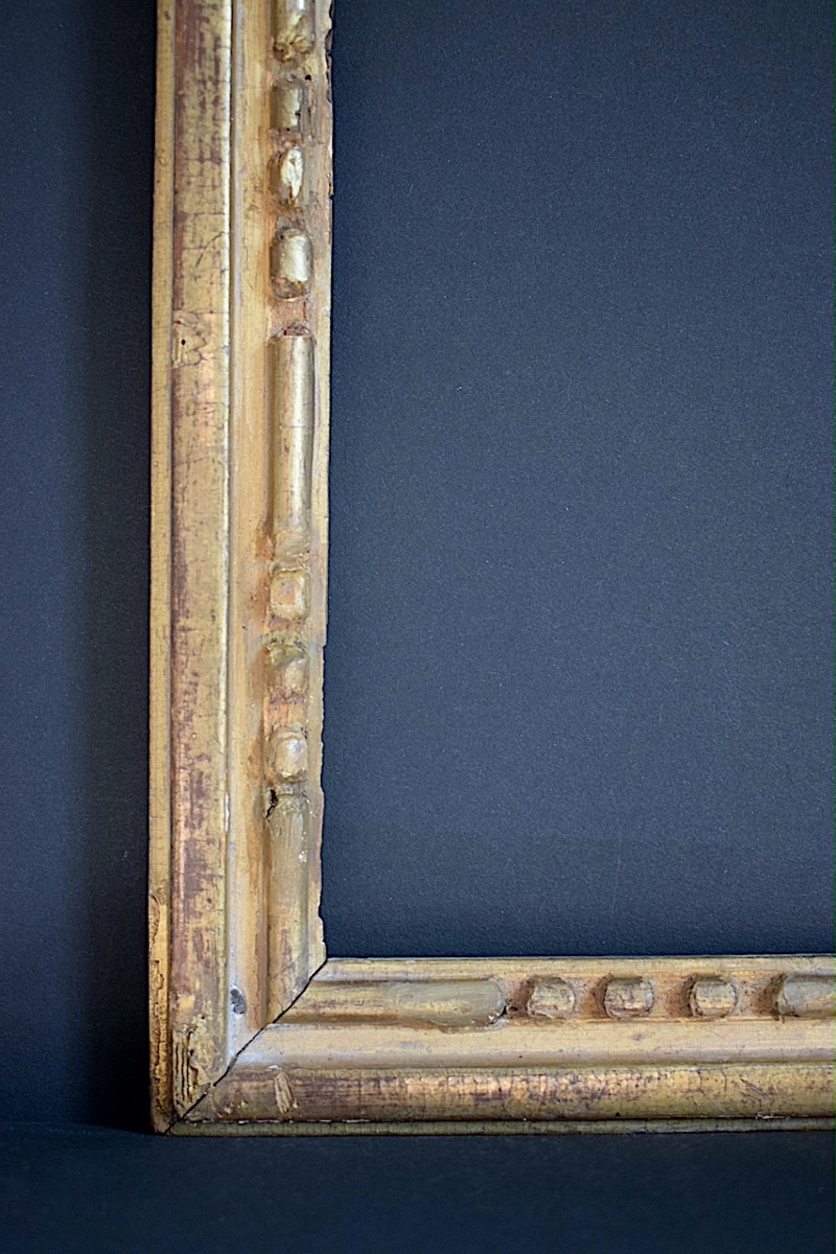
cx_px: 418
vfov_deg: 38.9
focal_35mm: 51
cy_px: 627
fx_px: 1776
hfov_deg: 26.5
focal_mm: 34
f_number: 4.5
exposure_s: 1/60
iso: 1400
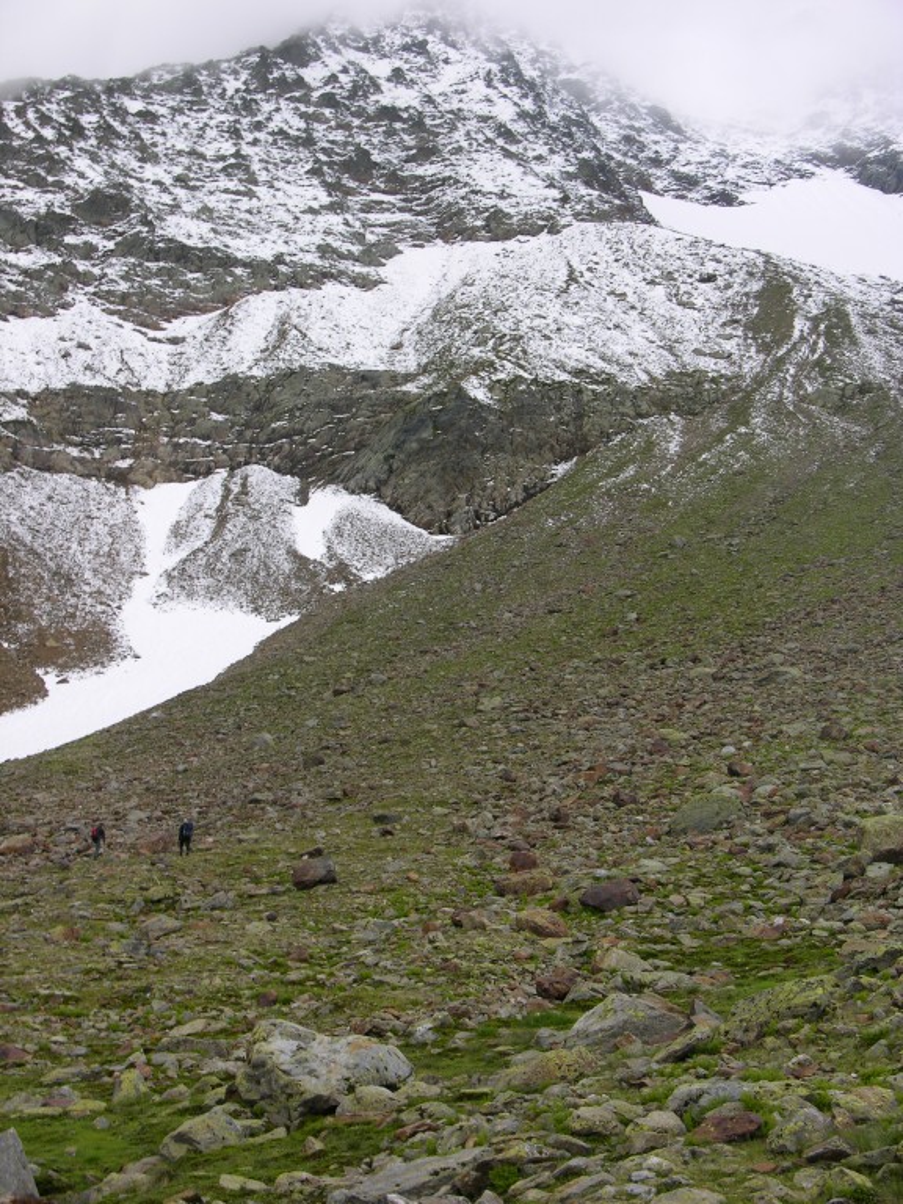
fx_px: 2156
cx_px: 452
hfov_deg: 23.7
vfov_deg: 31.2
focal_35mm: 62
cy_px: 602
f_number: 4.5
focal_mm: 15.7
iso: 50
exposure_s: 1/130
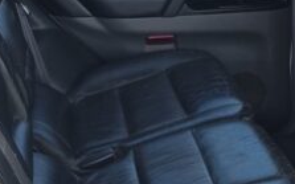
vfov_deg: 15.0
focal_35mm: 87
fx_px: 699
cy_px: 115
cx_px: 254
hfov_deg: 23.3
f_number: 1.7
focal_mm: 6.3
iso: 12
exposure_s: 1/199
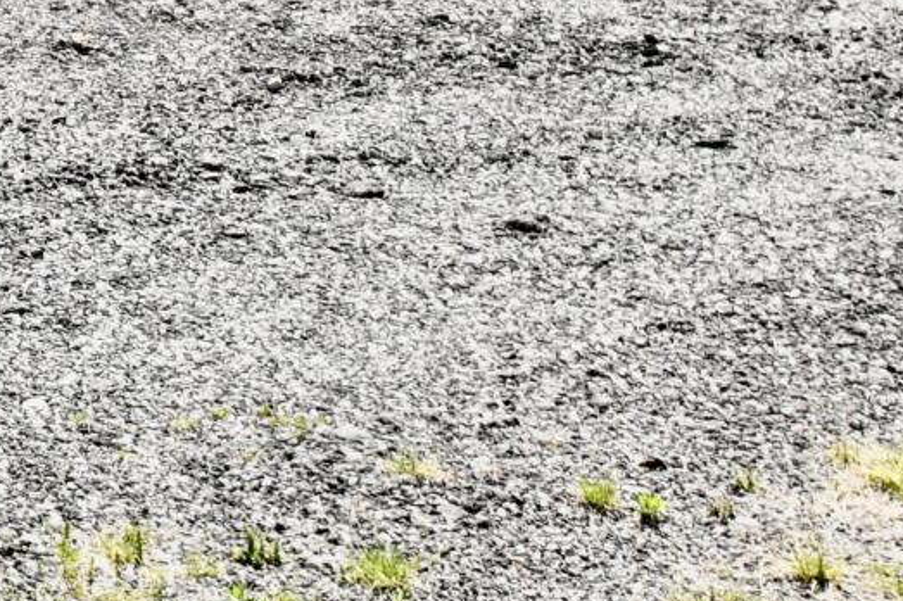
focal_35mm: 172
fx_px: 4311
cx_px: -1077
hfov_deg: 10.6
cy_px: -938
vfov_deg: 7.4
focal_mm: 20
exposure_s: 1/1250
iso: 200
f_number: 7.1
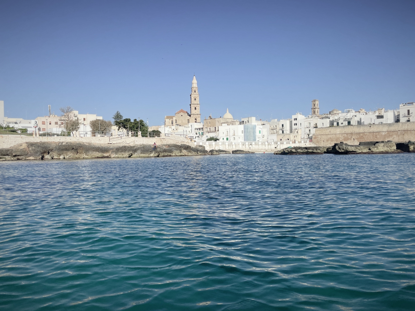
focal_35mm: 26
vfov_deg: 53.1
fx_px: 312
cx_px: 208
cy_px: 156
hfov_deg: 67.3
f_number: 1.6
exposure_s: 1/7299
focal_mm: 4.2
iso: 50
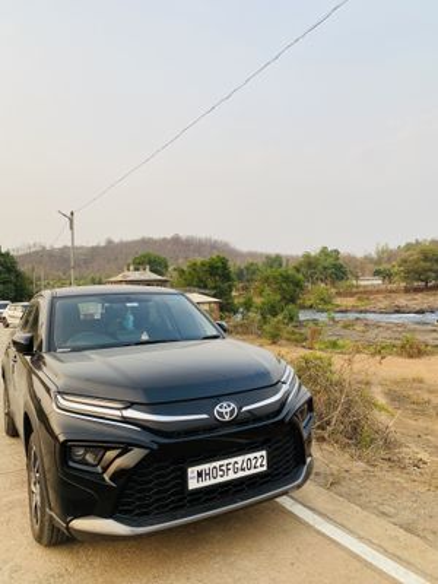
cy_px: 292
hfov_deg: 53.1
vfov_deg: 67.3
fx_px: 439
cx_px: 219
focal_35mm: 26
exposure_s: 1/175
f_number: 1.8
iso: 32
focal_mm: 4.25
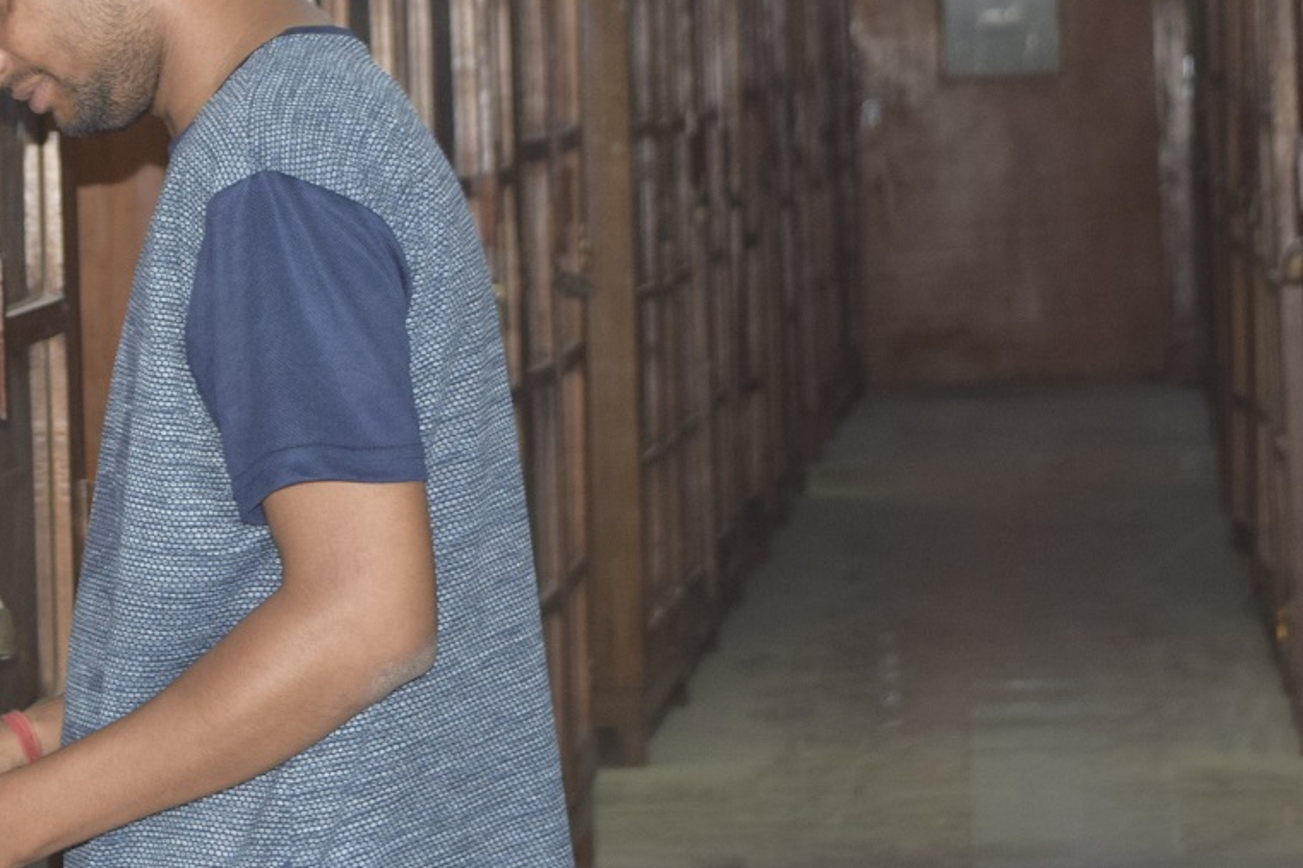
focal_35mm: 195
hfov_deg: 10.5
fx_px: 7063
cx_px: 269
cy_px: 101
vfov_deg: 7.0
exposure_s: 1/30
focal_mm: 55
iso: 800
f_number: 5.6
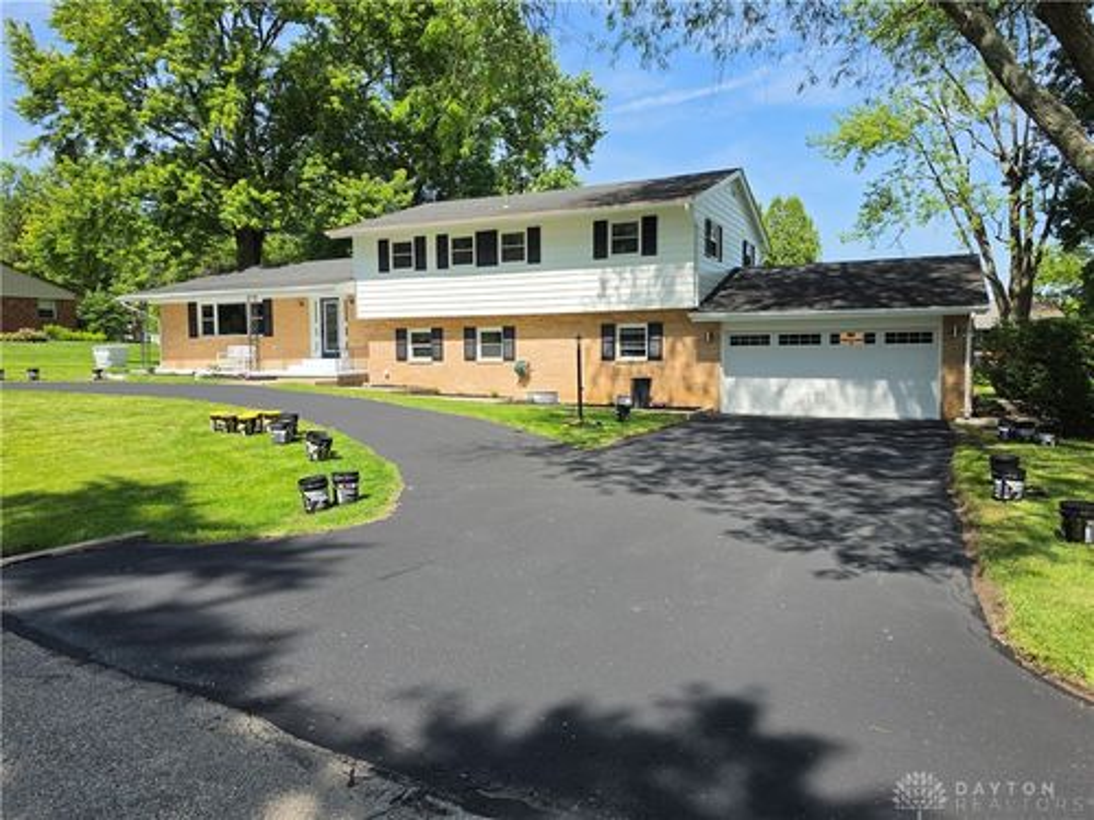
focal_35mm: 23
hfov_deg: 73.9
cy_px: 410
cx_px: 547
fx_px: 727
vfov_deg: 58.9
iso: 64
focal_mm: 6.5
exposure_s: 1/6352
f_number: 1.4
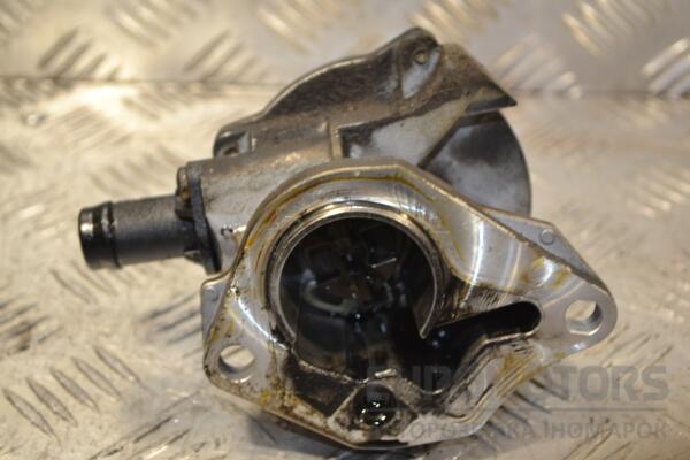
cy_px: 230
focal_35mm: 69
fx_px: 1322
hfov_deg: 29.2
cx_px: 345
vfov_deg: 19.7
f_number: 5.3
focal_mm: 46
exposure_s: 1/60
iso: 500
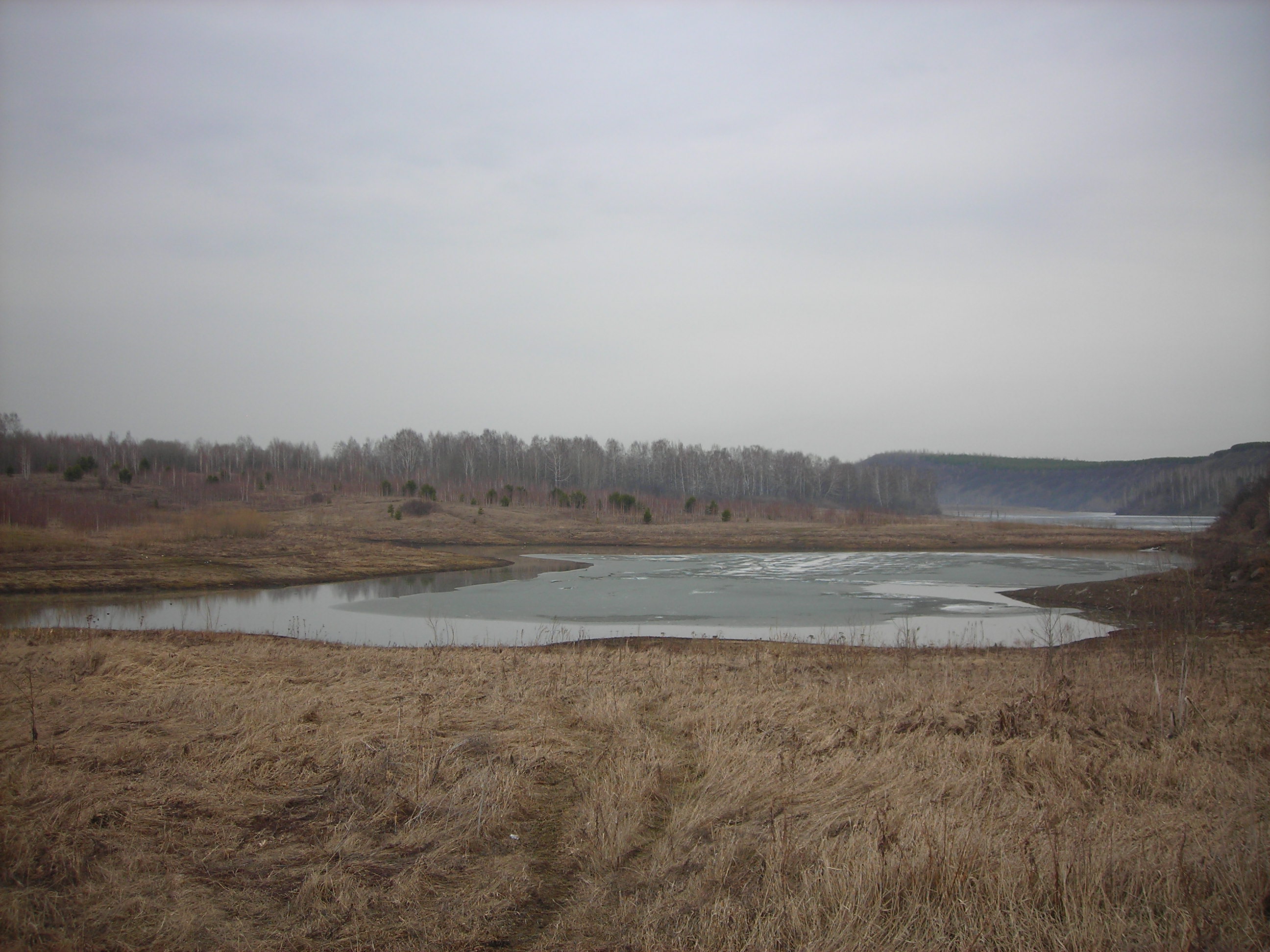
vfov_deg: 37.7
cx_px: 635
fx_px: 1394
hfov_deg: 49.0
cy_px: 476
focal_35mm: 38
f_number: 3.2
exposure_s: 1/94.7
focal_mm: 6.3
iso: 50
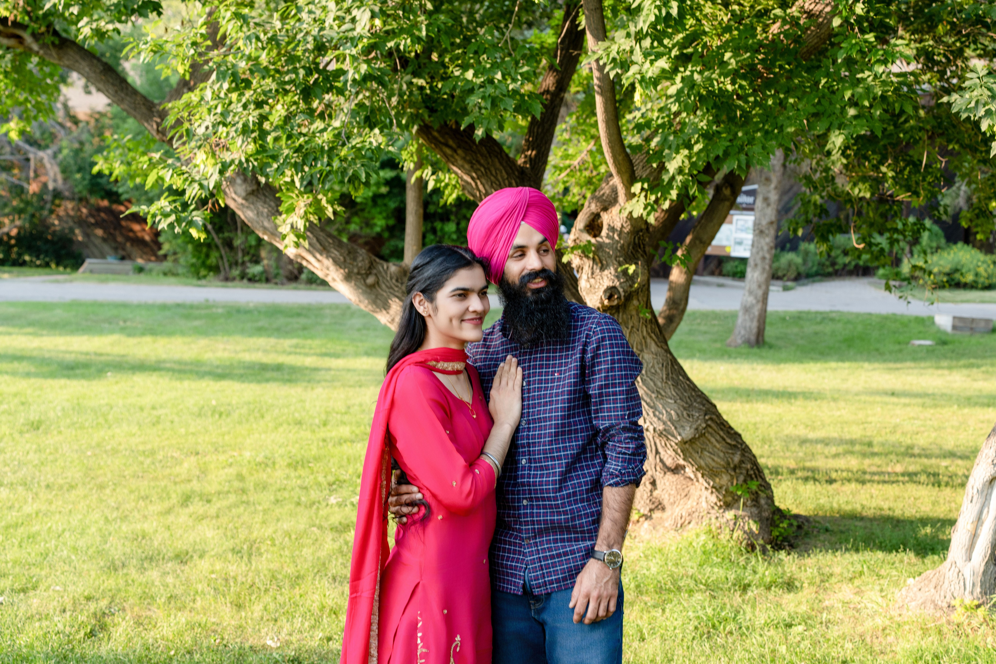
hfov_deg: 45.4
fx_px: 1190
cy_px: 332
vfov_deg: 31.2
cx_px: 498
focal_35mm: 43
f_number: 4.5
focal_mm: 43
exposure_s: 1/200
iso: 200
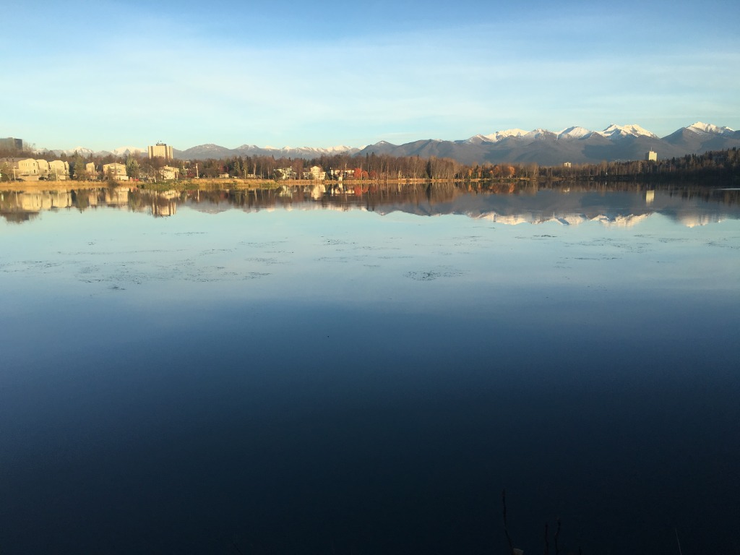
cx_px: 370
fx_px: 620
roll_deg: +0.6
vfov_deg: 48.2
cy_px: 278
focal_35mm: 29
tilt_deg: -7.6
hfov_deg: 61.7
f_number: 2.2
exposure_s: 1/657
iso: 25
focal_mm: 4.15
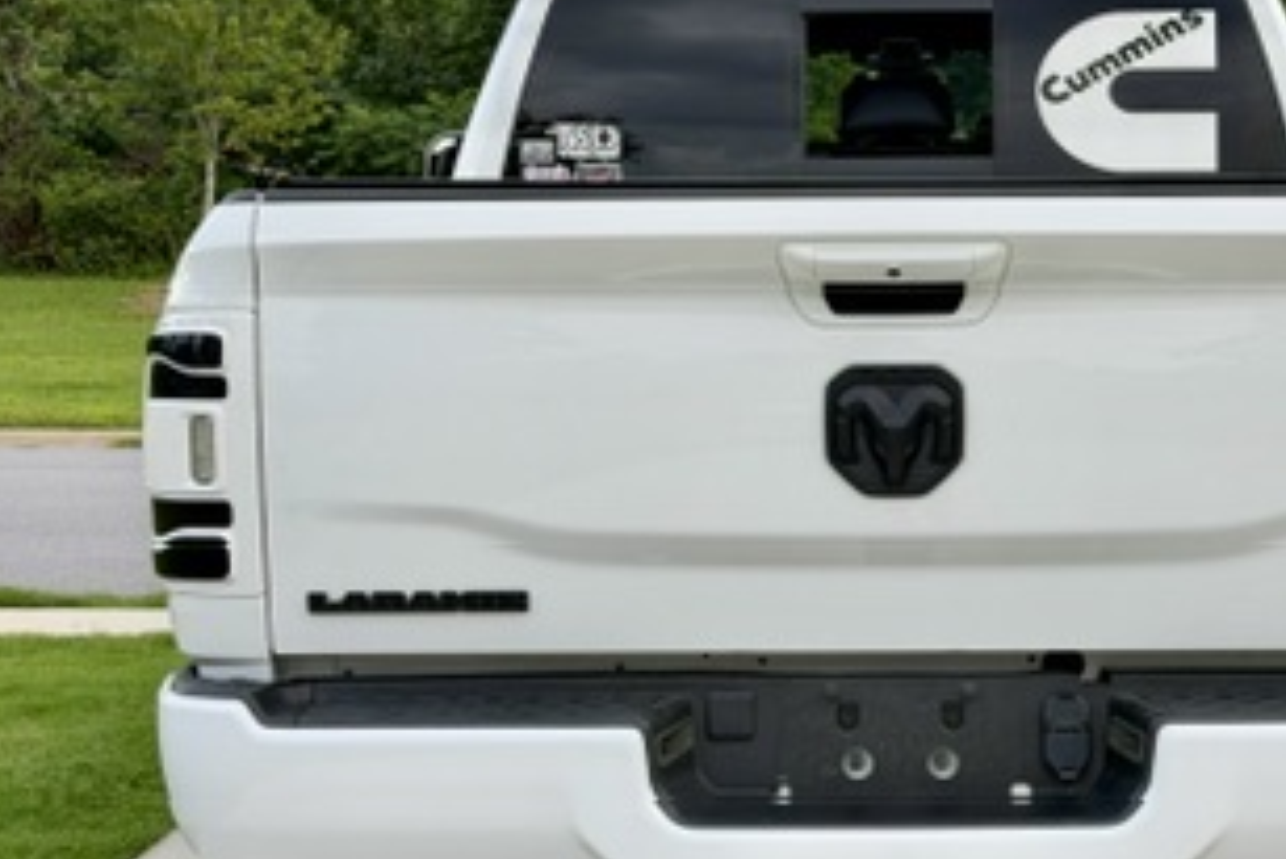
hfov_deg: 25.8
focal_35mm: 78
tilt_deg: -7.7
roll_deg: +0.6
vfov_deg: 17.5
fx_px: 2788
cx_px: 892
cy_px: 549
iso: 64
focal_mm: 6.76
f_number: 1.78
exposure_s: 1/300
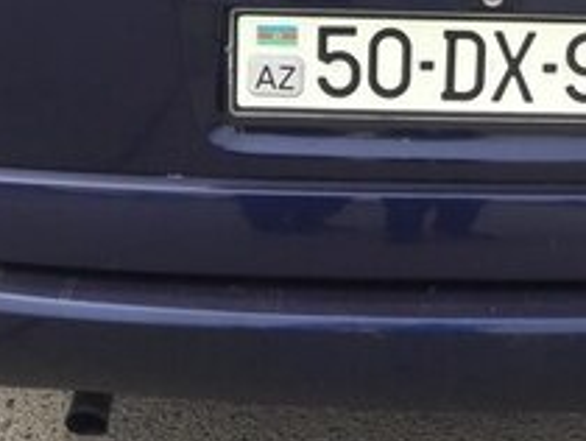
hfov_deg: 21.9
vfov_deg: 15.8
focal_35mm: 88
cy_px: -163
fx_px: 1491
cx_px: 486
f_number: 1.9
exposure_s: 1/720
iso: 40
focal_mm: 3.7
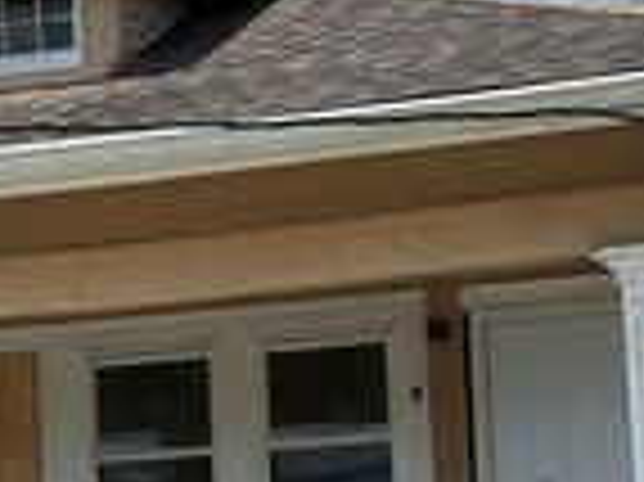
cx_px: 5
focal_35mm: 168
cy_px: 511
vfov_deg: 8.8
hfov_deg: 11.7
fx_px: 3123
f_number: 1.78
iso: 80
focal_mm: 6.76
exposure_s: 1/4878
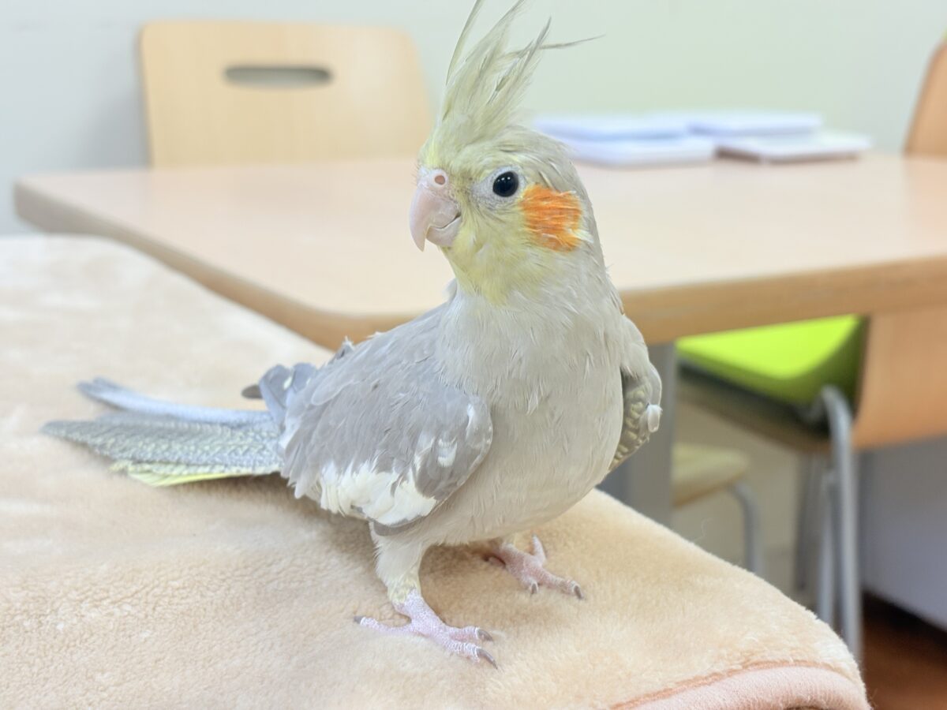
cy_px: 355
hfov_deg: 36.8
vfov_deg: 28.0
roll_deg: +0.7
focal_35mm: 52
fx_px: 1423
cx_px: 474
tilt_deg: -12.7
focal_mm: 5.96
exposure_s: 1/100
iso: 40
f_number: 1.6
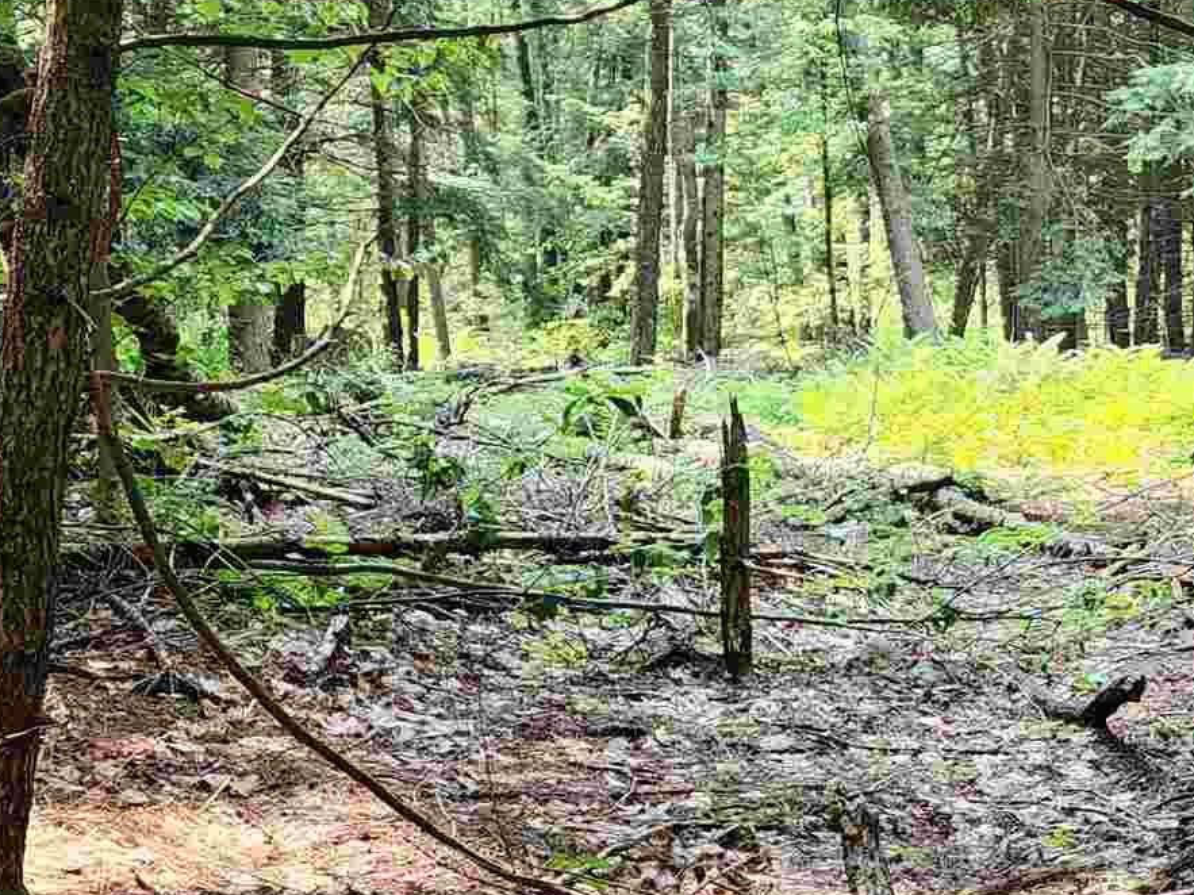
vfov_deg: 18.3
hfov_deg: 23.6
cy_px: 219
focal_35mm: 80
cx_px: 1128
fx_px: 2759
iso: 100
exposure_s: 1/180
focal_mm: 6.4
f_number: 1.8
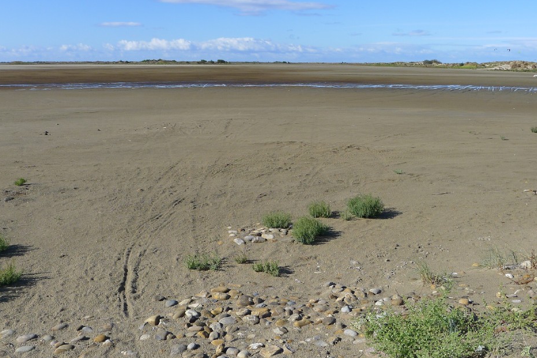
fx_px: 462
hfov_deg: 60.3
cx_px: 277
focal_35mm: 31
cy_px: 192
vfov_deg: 42.3
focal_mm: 5.1
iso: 80
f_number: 4
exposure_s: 1/800
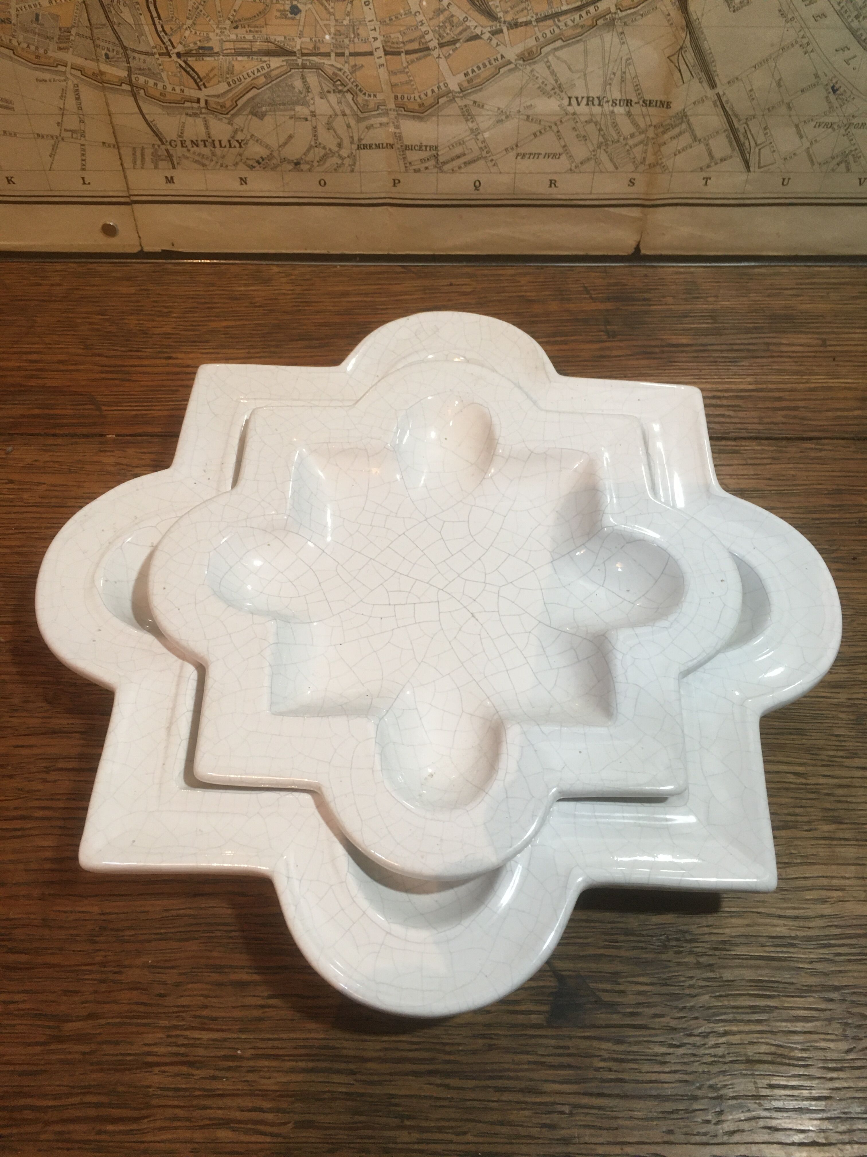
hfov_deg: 48.2
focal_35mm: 29
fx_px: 968
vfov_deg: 61.7
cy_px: 578
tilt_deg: -55.8
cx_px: 434
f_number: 2.2
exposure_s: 1/33
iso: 125
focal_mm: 4.15
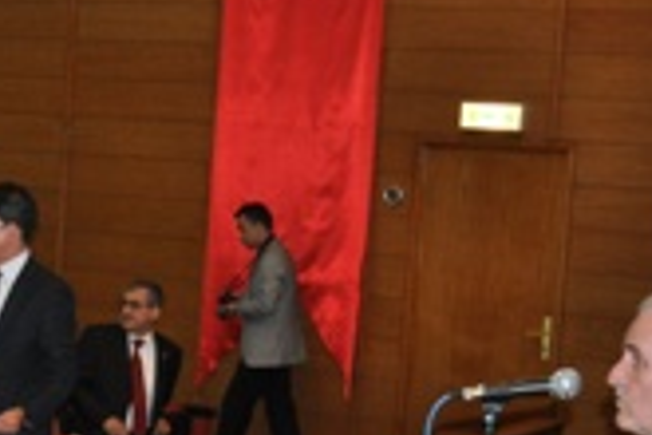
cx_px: 4
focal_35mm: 106
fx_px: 1920
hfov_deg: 18.8
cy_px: 336
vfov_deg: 12.9
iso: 800
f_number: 4.2
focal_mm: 26
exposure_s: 1/60
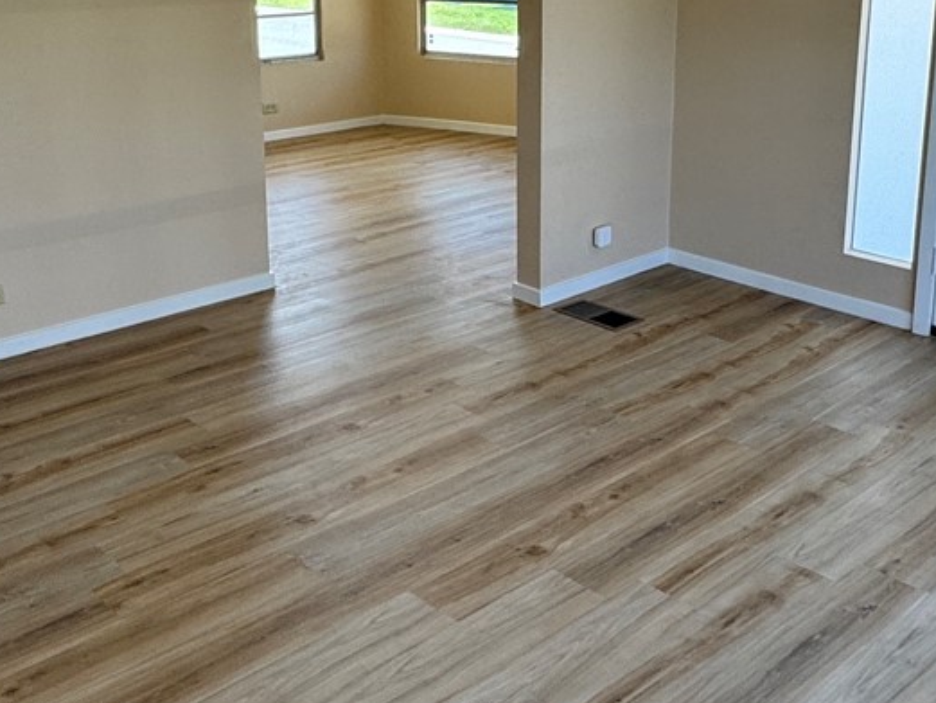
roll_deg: -0.7
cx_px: 550
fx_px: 1163
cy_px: 198
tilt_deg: -14.8
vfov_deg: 33.1
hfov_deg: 43.7
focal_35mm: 43
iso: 64
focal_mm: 2.22
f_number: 2.2
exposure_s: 1/120
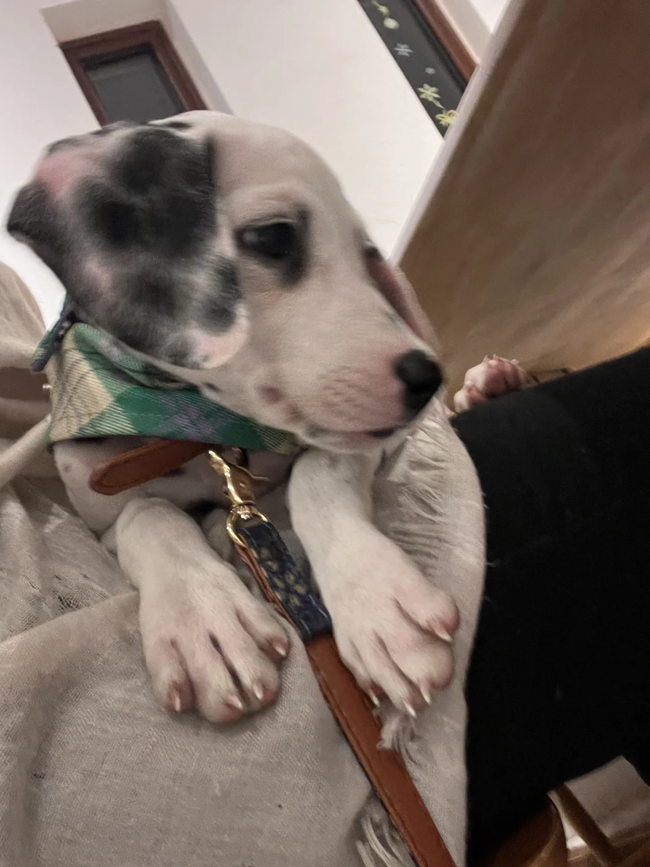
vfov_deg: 60.0
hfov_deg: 46.8
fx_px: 751
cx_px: 325
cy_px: 434
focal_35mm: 30
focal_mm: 2.71
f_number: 2.2
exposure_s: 1/25
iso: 400
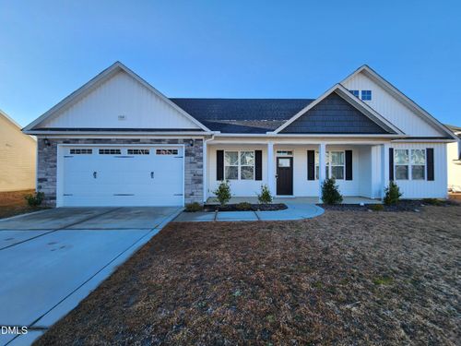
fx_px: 173
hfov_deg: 106.2
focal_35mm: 13
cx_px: 230
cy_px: 173
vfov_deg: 89.9
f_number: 2.2
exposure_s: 1/732
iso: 50
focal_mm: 2.2
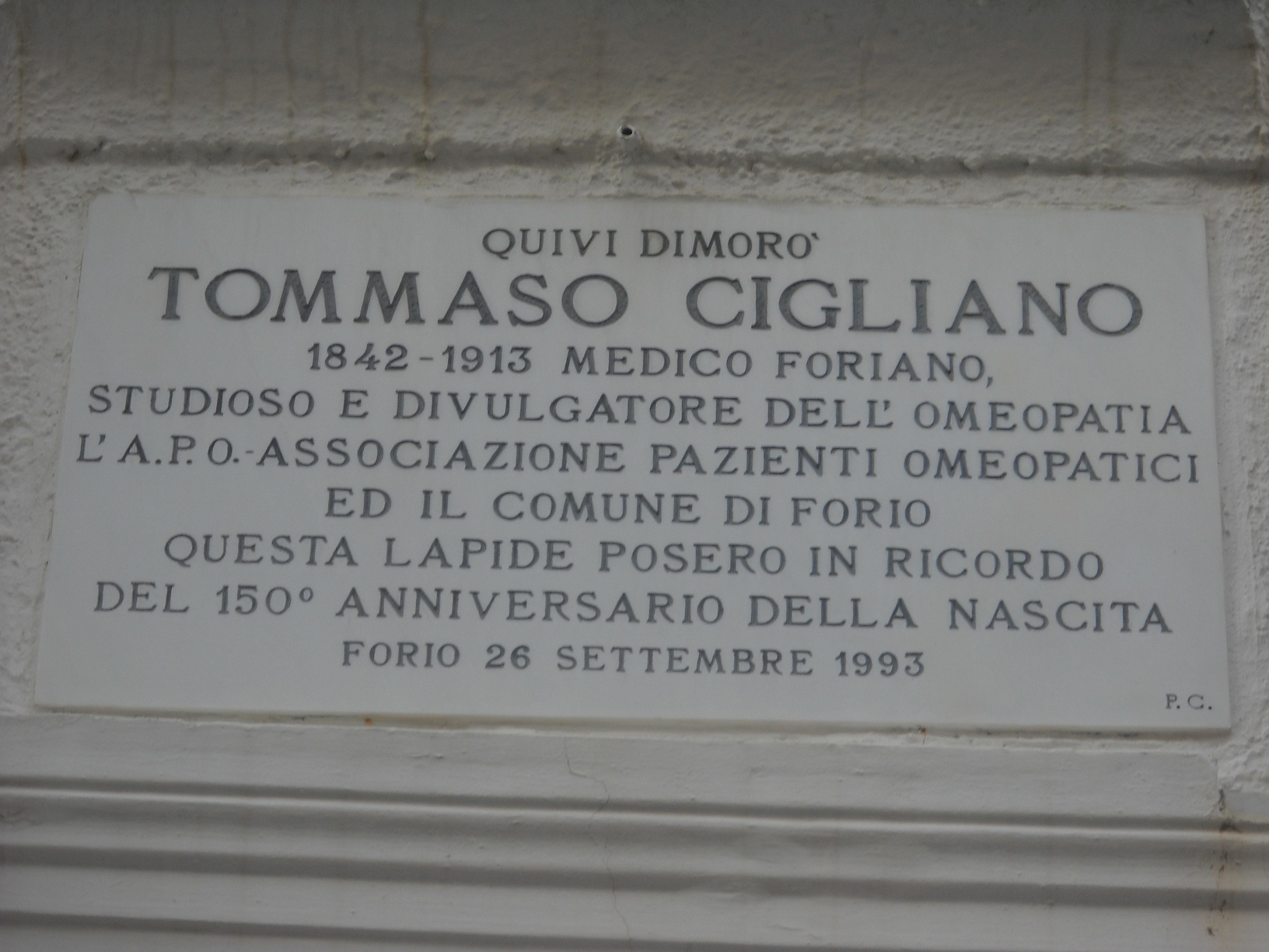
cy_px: 476
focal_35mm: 145
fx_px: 5316
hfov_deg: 13.6
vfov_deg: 10.2
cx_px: 634
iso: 64
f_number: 6.7
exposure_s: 1/42
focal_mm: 24.03
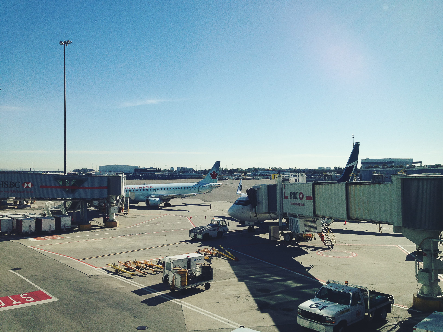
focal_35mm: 35
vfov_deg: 40.7
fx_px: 448
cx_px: 222
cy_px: 166
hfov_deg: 52.6
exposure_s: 1/2208
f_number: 2.4
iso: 64
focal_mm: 4.28
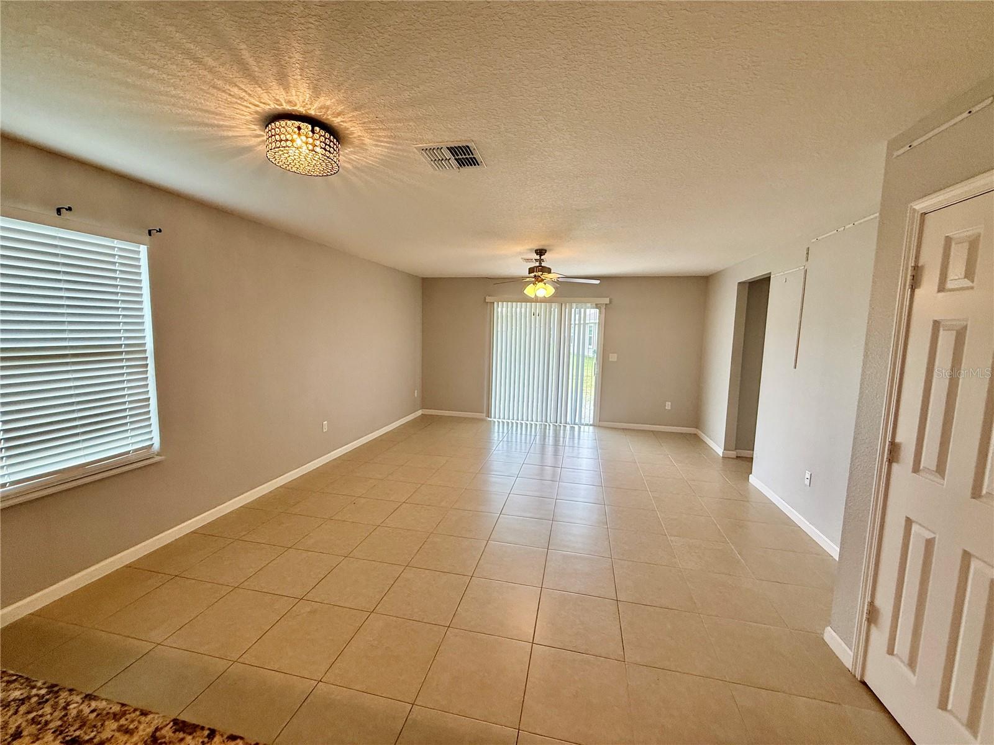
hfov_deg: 102.1
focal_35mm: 14
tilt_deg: -5.9
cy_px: 372
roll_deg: -1.6
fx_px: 402
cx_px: 497
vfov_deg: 85.7
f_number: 2.2
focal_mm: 2.22
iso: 160
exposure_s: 1/120
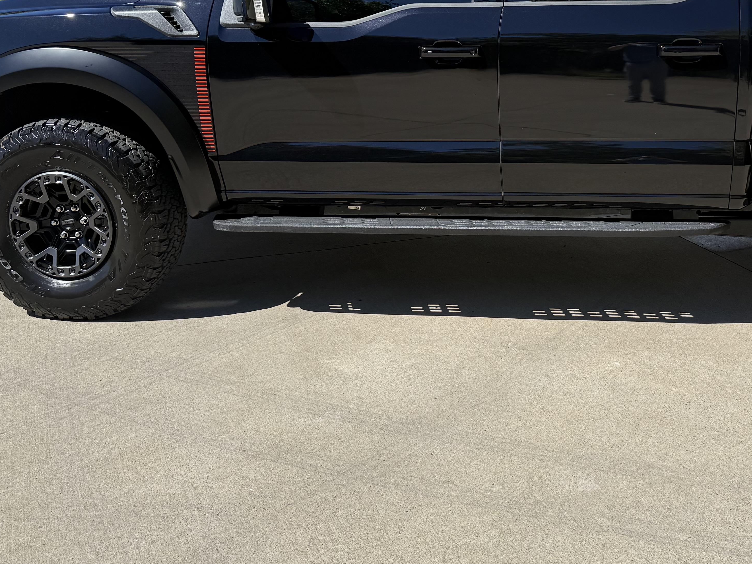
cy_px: 121
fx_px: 1021
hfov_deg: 39.2
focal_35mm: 47
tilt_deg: -9.1
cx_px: 576
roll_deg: -2.1
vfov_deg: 30.2
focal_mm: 6.76
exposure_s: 1/4405
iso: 80
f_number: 1.78
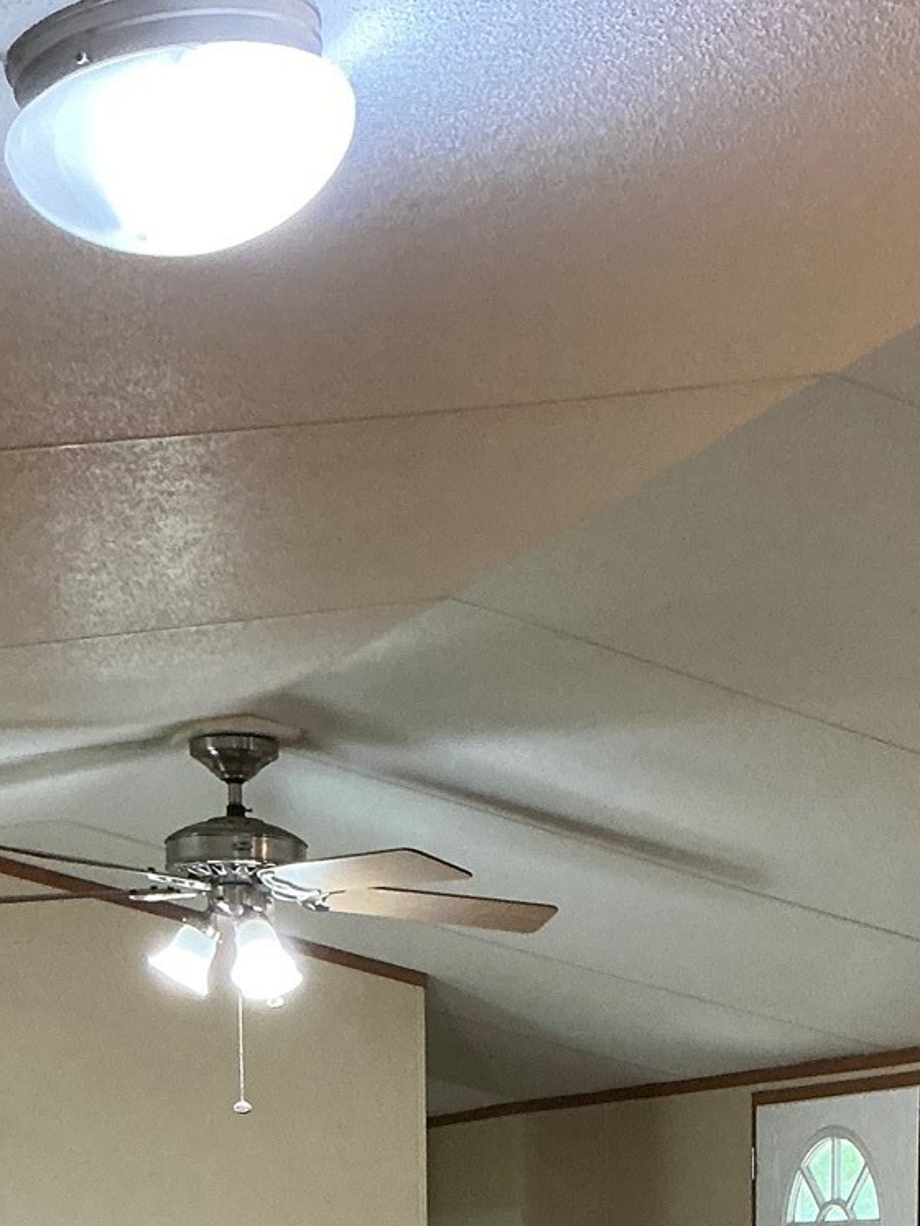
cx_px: 596
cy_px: 1672
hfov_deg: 19.1
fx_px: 2728
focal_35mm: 77
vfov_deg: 22.2
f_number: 1.8
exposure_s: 1/60
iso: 200
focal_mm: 3
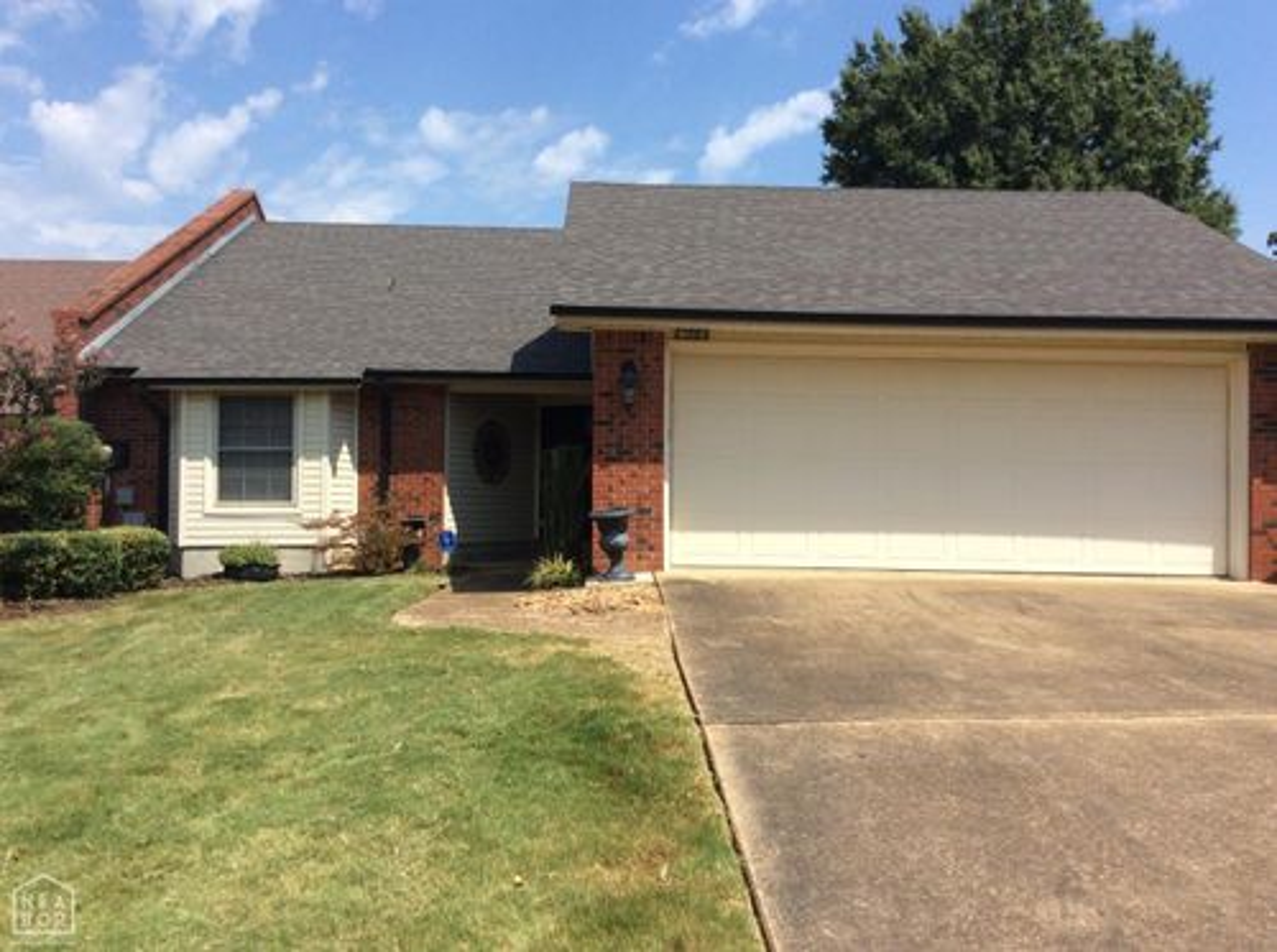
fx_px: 1178
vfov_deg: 44.0
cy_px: 476
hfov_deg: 56.9
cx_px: 638
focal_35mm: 32
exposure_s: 1/1634
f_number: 2.4
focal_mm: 3.3
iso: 32
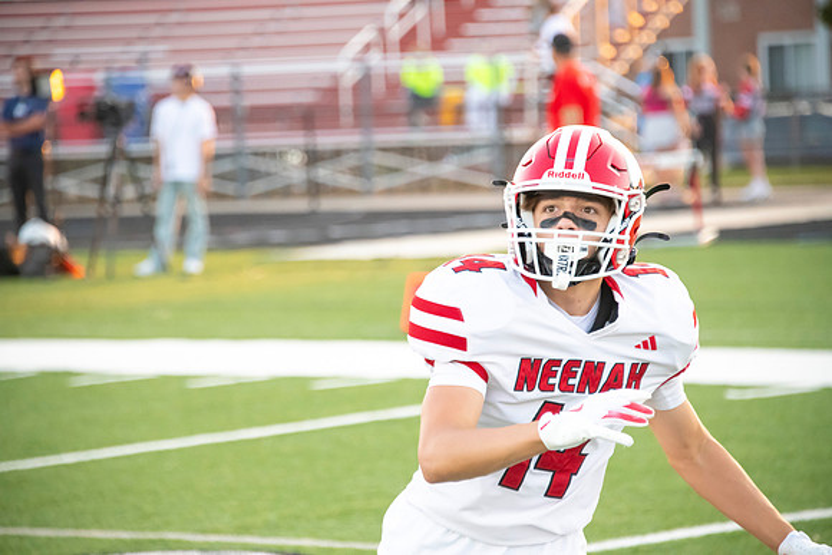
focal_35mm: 200
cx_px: 416
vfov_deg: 6.9
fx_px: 4623
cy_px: 278
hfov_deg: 10.3
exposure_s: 1/800
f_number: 5.6
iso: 4000
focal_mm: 200
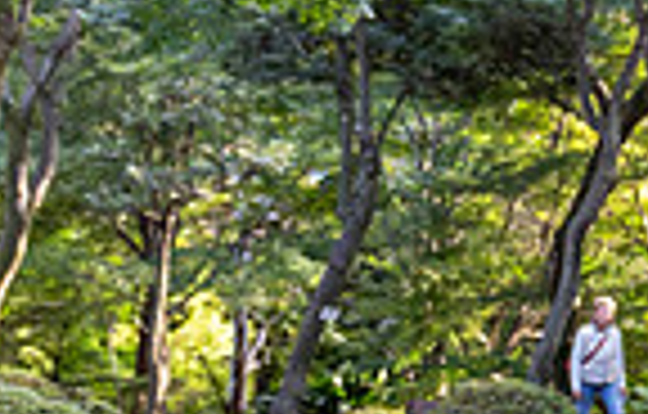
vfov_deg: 11.0
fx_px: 2150
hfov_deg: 14.0
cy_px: 160
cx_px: 1359
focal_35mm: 121
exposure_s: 1/50
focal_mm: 24
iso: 400
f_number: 4.5
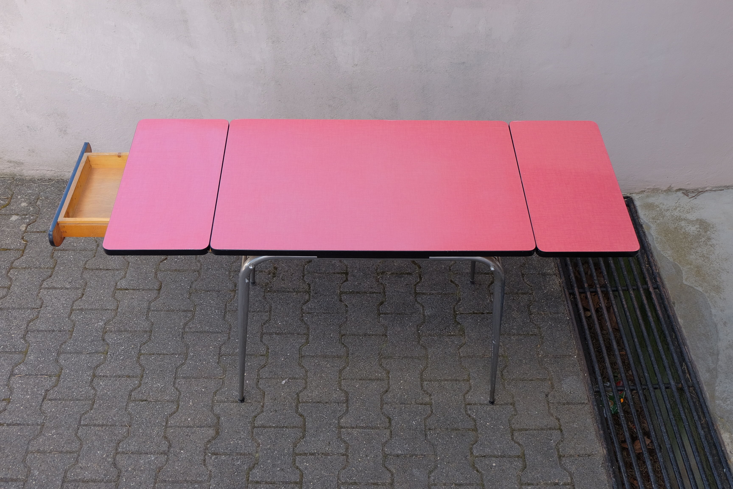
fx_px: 814
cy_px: 244
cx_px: 366
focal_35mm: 40
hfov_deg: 48.5
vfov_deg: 33.4
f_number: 5
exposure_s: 1/250
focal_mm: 26.9
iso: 400
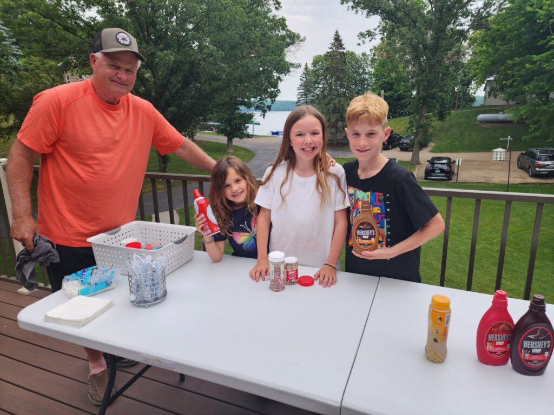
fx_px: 368
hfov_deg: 73.9
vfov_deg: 58.9
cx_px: 277
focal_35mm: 23
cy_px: 208
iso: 25
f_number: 1.8
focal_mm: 6.4
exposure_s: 1/180
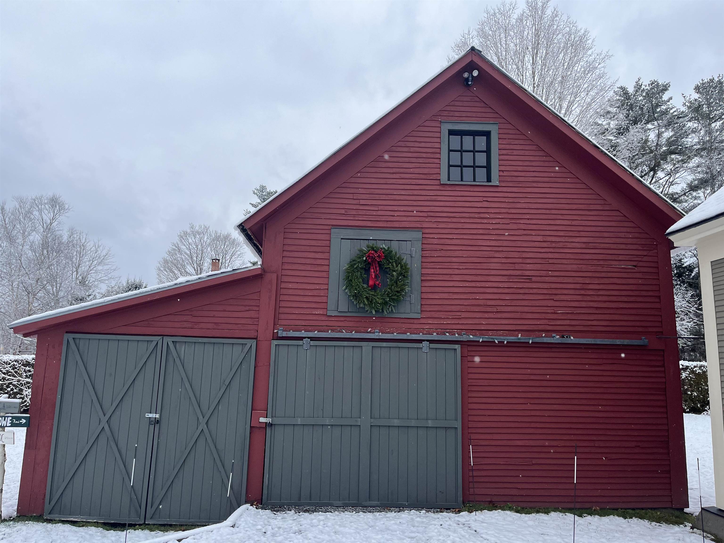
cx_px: 362
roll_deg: -1.1
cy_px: 272
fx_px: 544
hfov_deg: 67.3
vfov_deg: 53.1
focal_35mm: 26
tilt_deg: +8.9
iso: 50
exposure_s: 1/1096
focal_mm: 5.1
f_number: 1.6
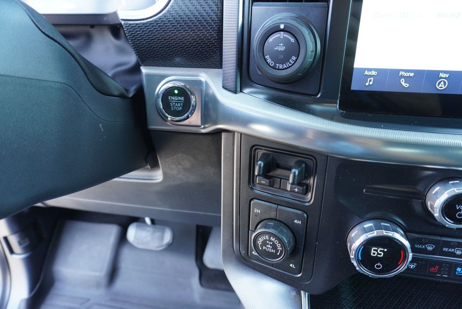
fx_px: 308
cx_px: 231
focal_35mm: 24
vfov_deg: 53.2
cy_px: 154
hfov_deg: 73.7
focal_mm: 16
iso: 800
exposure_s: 1/60
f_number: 4
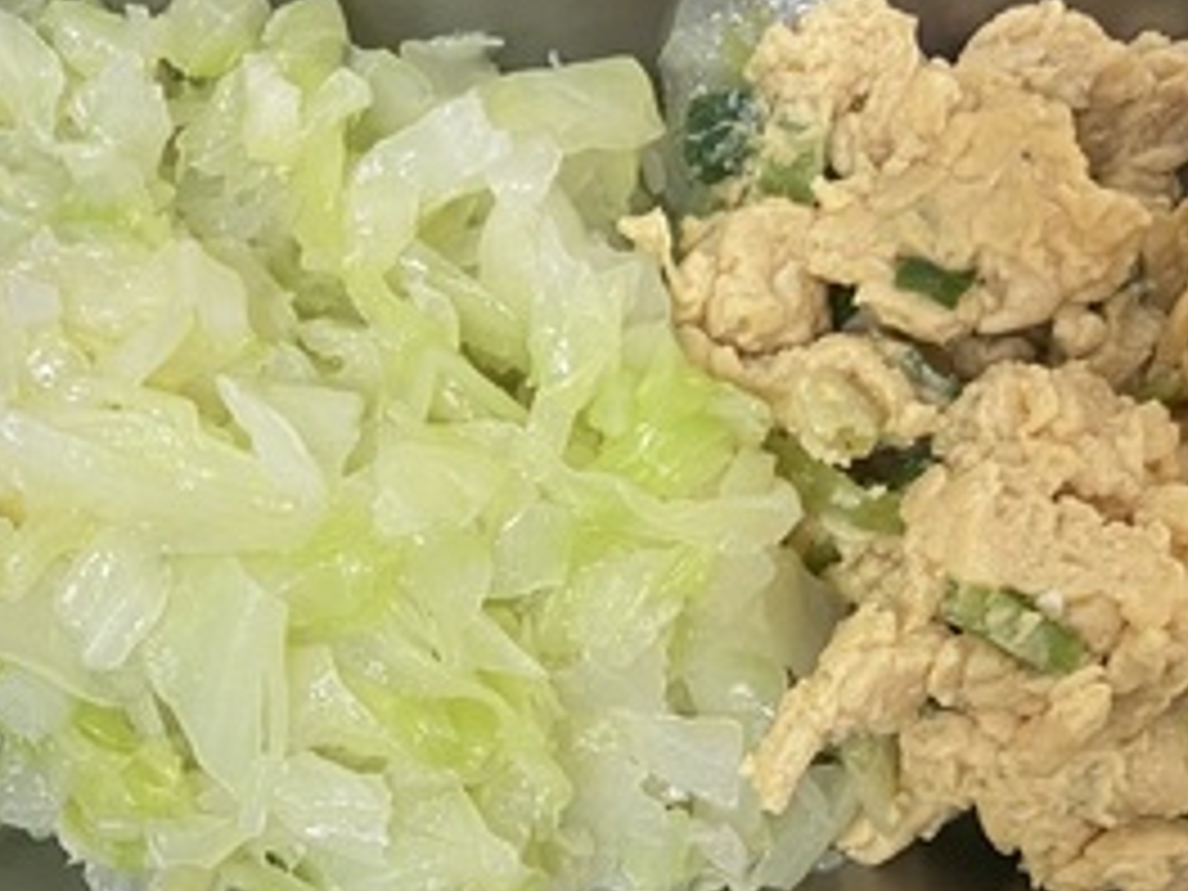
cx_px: 230
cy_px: 1042
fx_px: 2368
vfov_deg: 20.1
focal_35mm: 69
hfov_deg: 27.6
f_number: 1.8
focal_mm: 4.25
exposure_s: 1/60
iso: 125
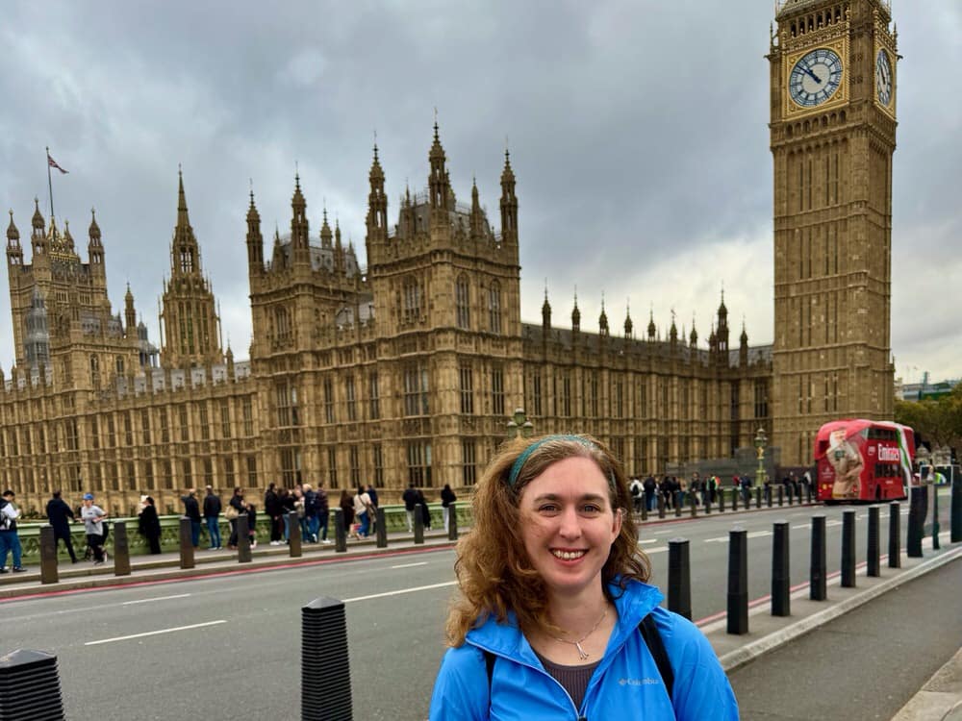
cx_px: 481
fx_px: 667
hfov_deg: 71.6
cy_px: 360
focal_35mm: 24
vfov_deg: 56.8
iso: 80
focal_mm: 6.76
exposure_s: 1/588
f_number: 1.78
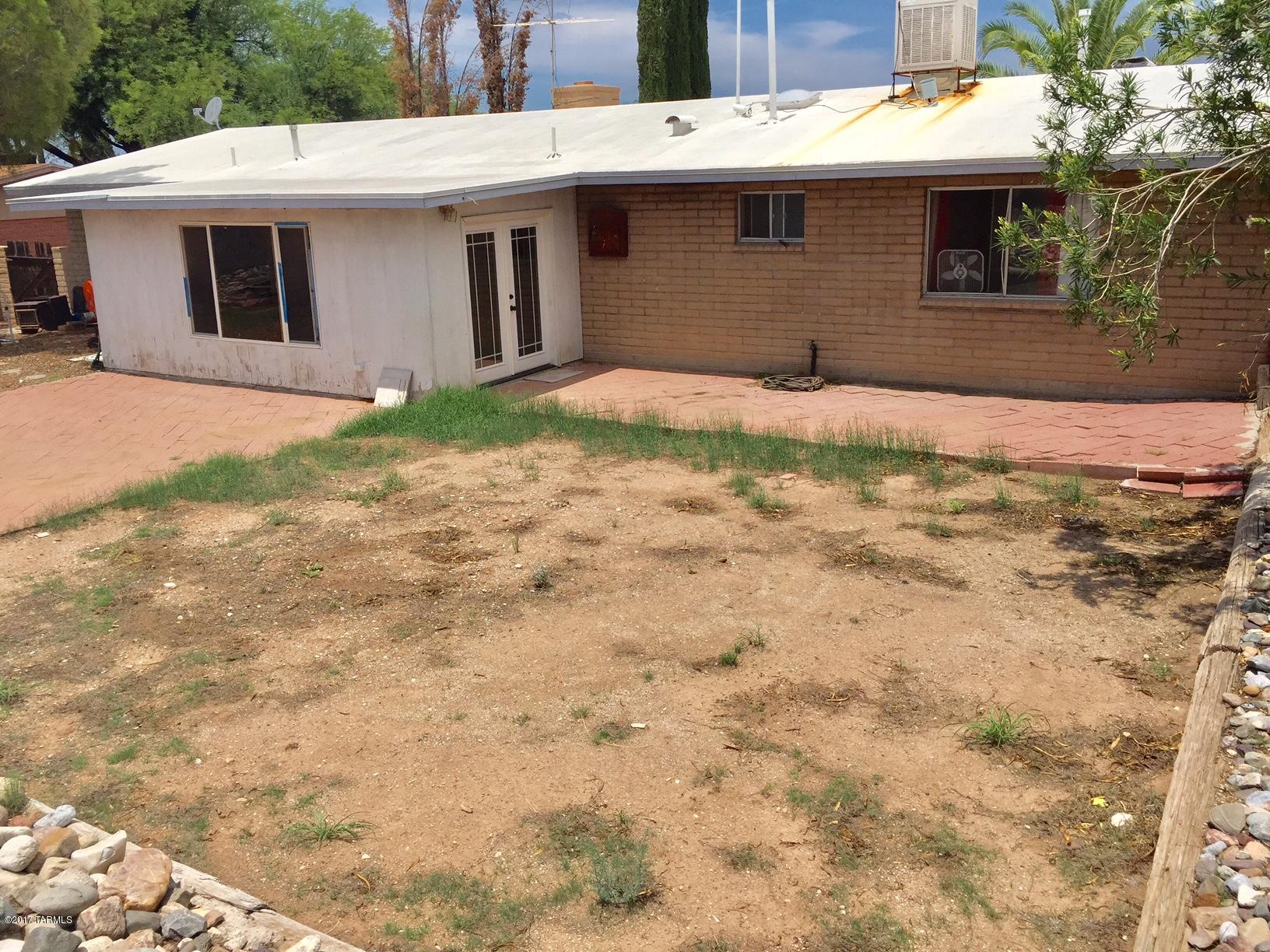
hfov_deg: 61.7
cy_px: 476
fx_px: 1064
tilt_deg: -14.4
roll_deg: +0.6
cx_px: 635
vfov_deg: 48.2
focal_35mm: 29
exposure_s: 1/5650
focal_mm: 4.15
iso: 32
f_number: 2.2
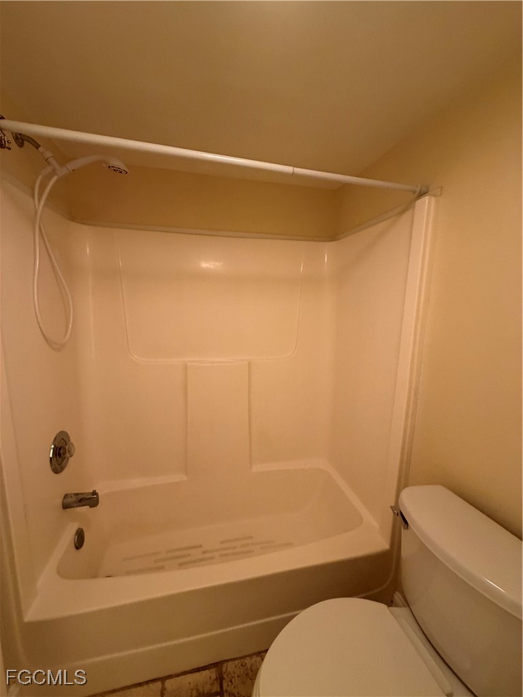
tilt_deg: -8.6
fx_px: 282
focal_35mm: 14
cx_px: 262
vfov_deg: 102.1
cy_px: 348
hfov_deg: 85.7
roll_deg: -0.2
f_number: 2.2
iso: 320
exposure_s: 1/60
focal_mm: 2.22
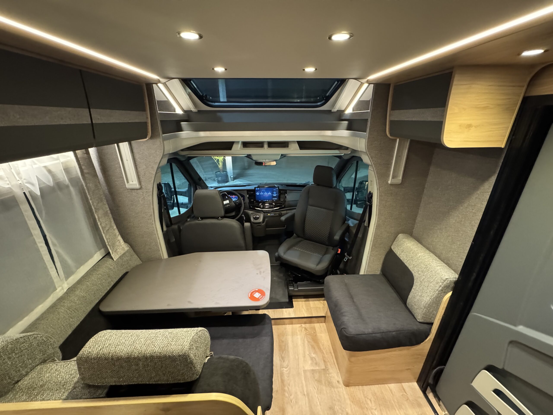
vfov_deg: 85.7
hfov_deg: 102.1
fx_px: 224
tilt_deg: -22.3
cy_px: 208
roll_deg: +0.8
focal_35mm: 14
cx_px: 276
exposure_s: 1/50
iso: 1250
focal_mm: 2.22
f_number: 2.2
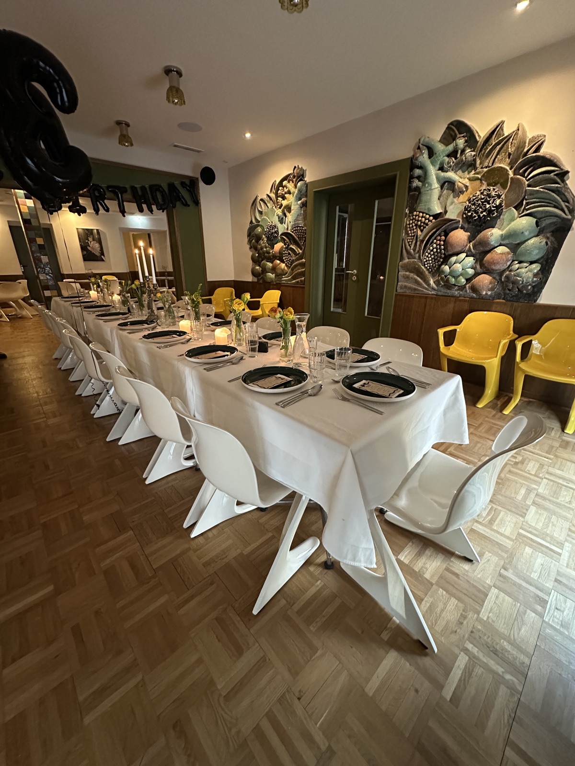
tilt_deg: -22.4
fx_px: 310
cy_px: 383
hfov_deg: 85.7
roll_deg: -0.3
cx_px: 288
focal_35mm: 14
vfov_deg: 102.1
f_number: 2.2
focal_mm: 2.22
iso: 800
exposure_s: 1/50
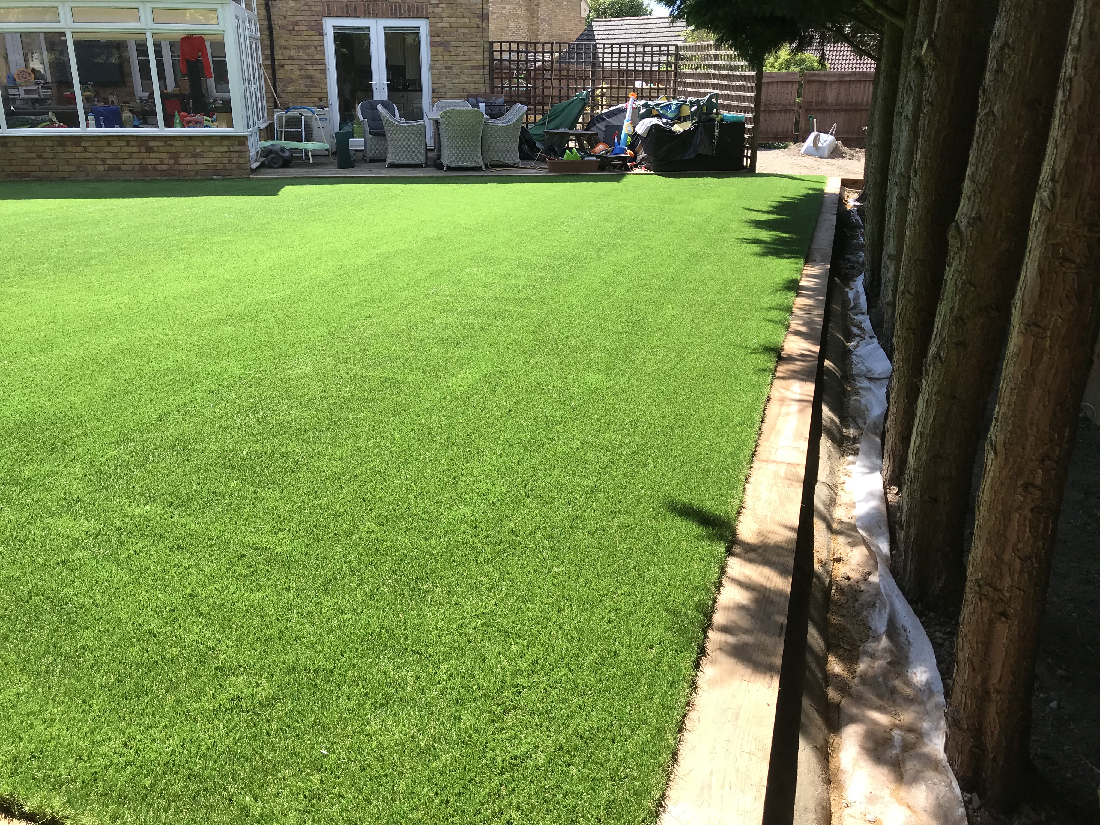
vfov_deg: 49.7
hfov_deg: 63.4
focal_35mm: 28
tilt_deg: -20.6
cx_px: 550
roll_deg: -1.6
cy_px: 412
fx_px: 890
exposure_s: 1/805
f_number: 1.8
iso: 20
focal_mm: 3.99
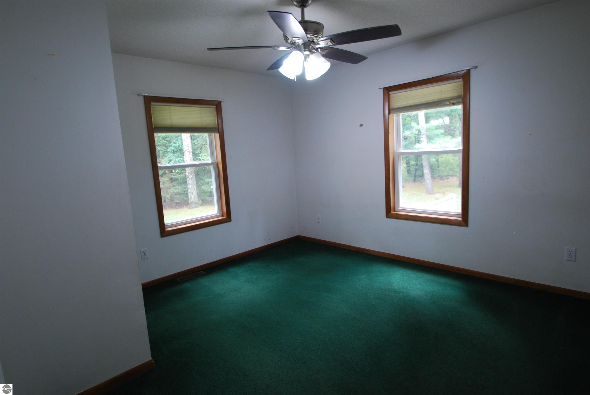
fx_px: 320
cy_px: 198
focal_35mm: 20
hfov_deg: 85.4
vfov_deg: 63.4
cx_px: 295
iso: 360
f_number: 4
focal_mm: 13
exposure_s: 1/30
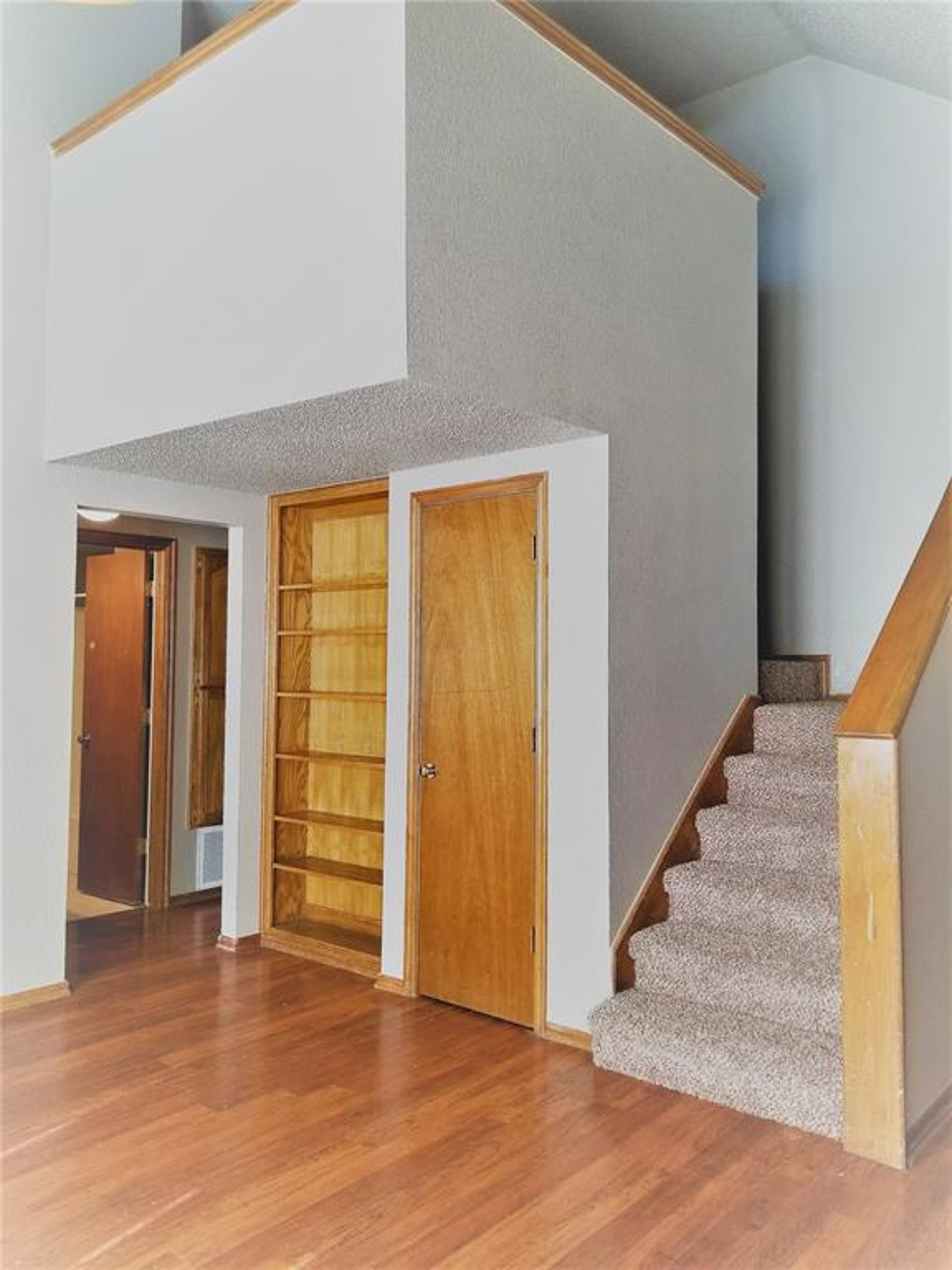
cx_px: 476
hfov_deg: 53.1
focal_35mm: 26
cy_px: 635
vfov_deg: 67.3
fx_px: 953
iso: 125
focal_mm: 4.25
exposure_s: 1/60
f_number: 1.7
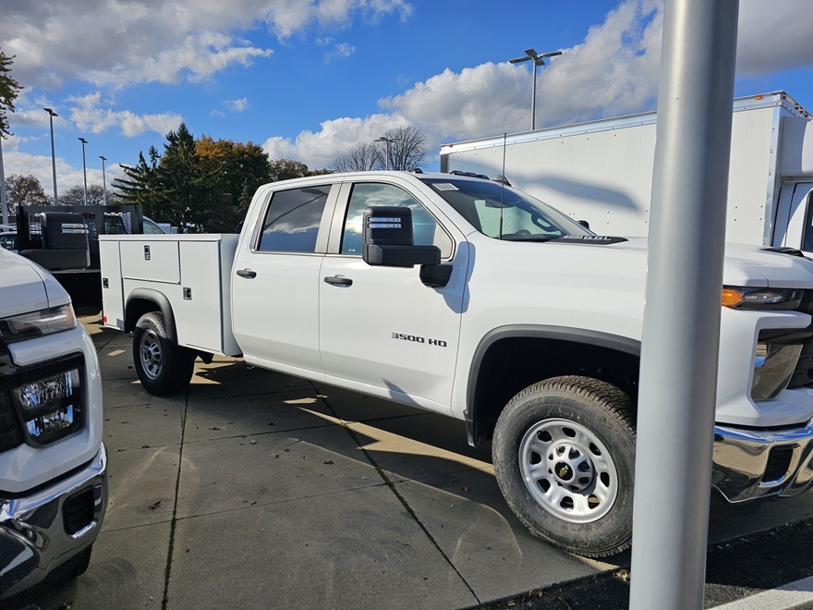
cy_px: 305
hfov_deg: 73.9
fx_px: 540
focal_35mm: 23
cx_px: 406
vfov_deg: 58.9
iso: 10
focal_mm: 6.3
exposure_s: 1/1571
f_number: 1.7
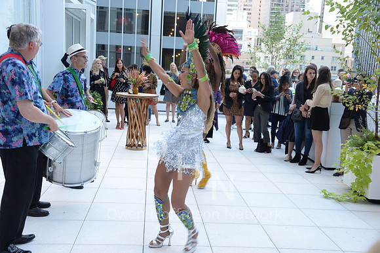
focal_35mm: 44
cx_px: 190
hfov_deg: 44.5
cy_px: 126
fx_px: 464
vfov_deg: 30.5
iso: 1250
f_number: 5.6
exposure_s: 1/50
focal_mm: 44
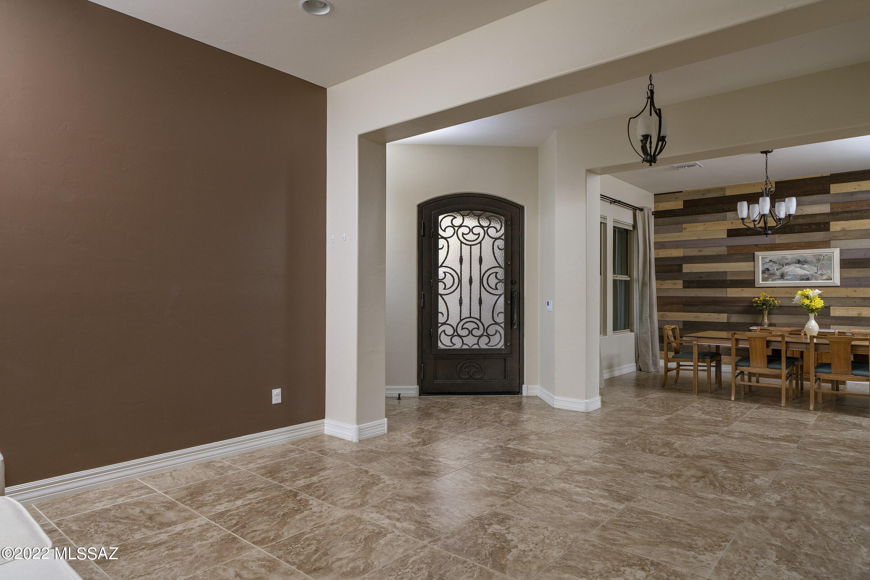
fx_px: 459
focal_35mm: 19
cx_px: 435
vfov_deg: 64.5
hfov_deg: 86.9
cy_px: 290
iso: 200
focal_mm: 19
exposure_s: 1/20
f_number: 7.1
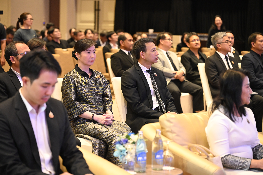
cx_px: 132
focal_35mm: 120
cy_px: 88
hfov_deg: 17.1
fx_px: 877
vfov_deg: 11.4
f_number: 4
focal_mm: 120
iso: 3200
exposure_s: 1/100
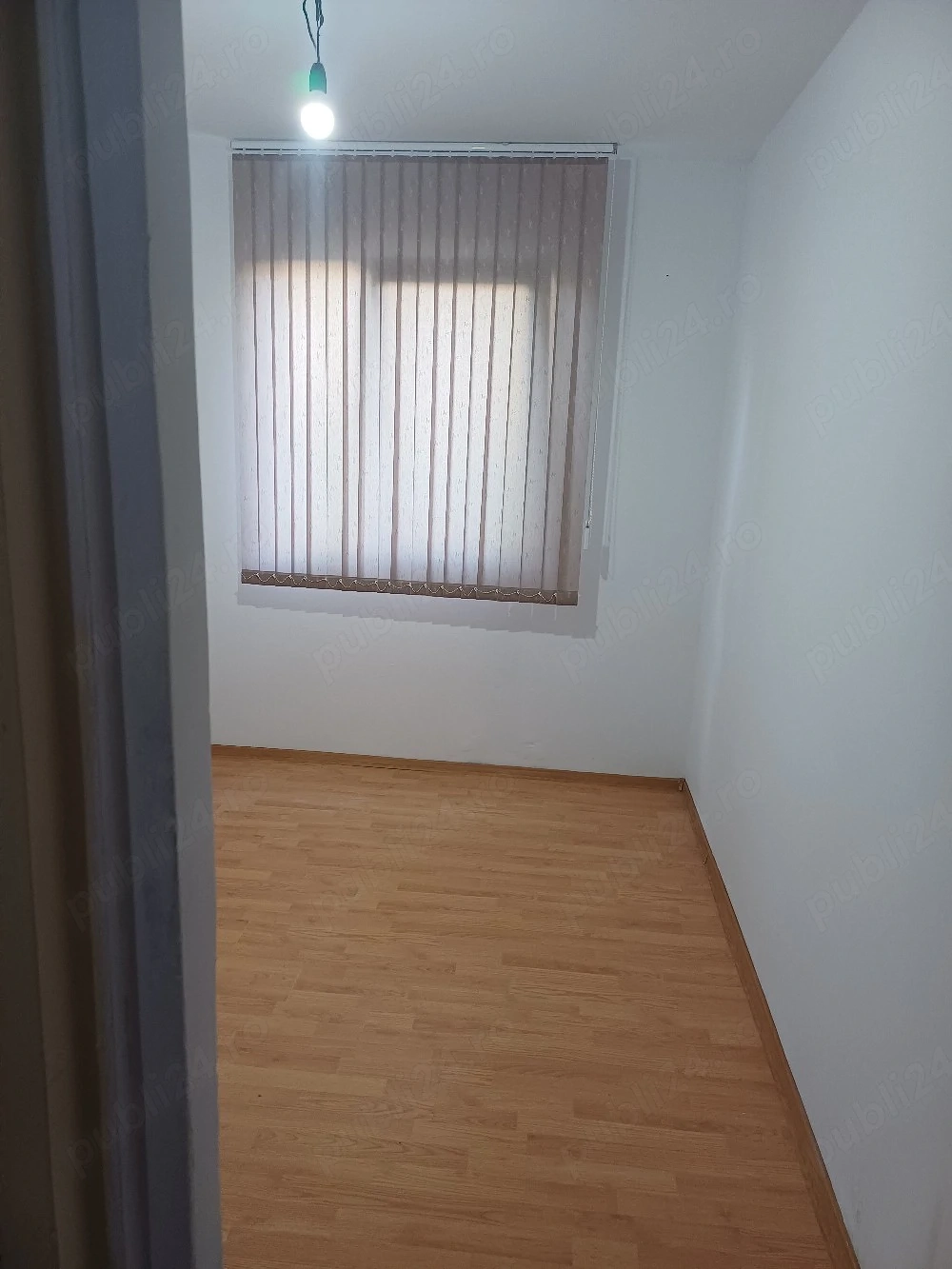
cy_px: 634
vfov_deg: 69.4
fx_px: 917
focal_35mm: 25
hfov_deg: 54.9
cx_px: 476
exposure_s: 1/50
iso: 200
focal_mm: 4.65
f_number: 1.8
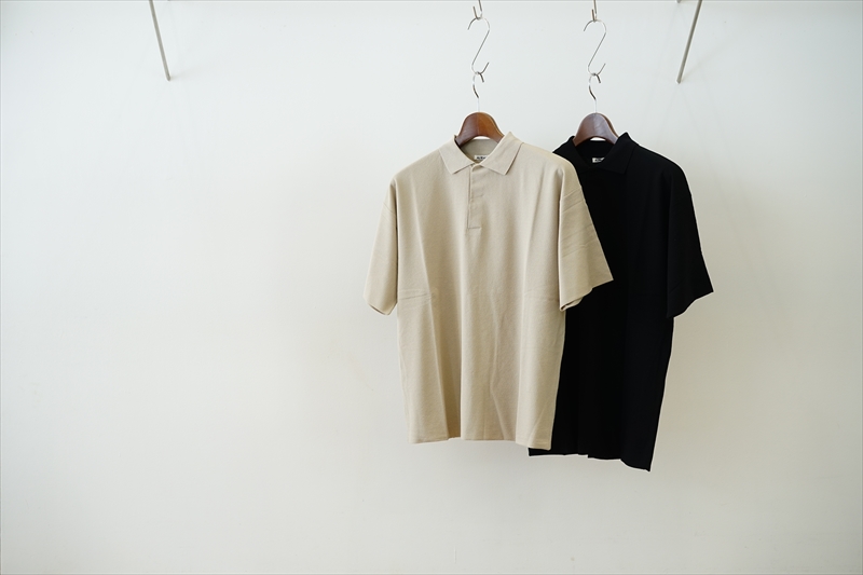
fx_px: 1318
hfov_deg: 36.3
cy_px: 288
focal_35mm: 55
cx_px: 432
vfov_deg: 24.6
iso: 250
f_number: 4
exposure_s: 1/60
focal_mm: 55
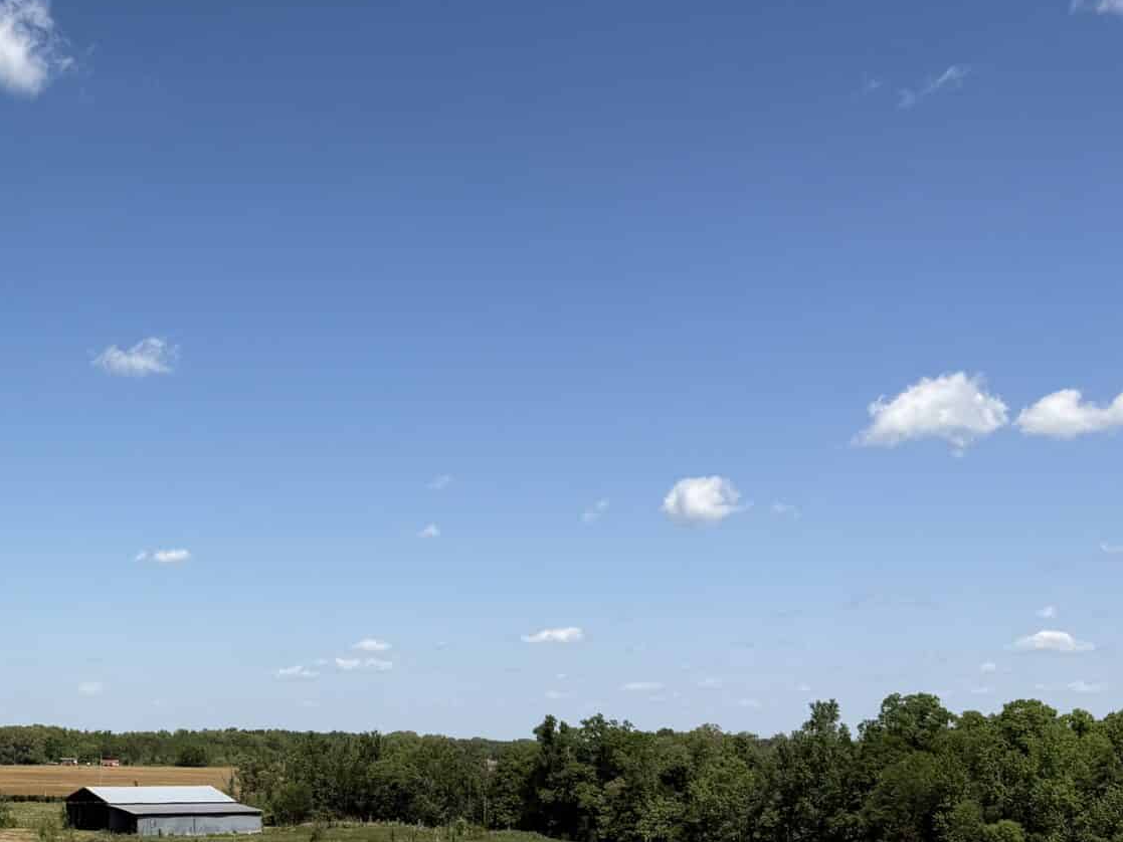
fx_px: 1784
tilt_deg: +5.6
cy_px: 586
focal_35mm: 55
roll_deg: -0.8
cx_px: 30
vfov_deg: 26.4
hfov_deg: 32.5
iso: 80
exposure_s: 1/6711
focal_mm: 6.76
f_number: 1.78
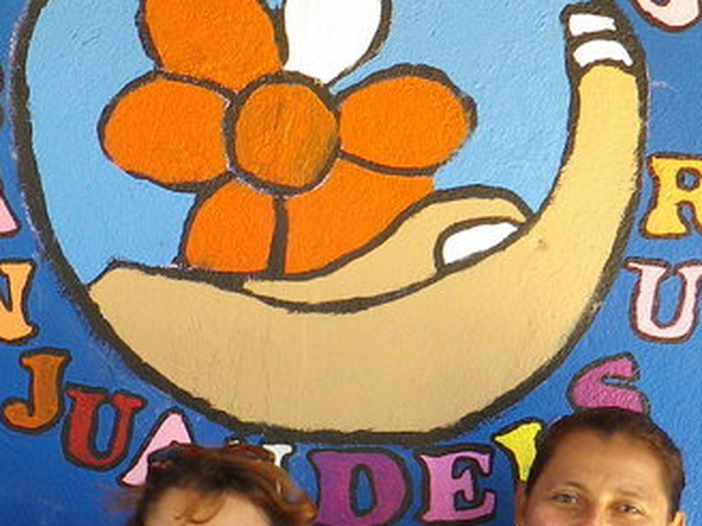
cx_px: -88
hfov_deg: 15.0
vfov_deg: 11.5
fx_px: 2596
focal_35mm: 128
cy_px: 539
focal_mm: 7.3
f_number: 3.9
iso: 100
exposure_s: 1/50
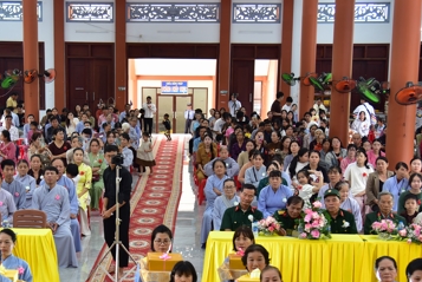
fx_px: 939
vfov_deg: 17.0
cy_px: 208
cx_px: 152
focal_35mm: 80
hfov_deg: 25.2
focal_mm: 44
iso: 500
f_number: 4
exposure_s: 1/50
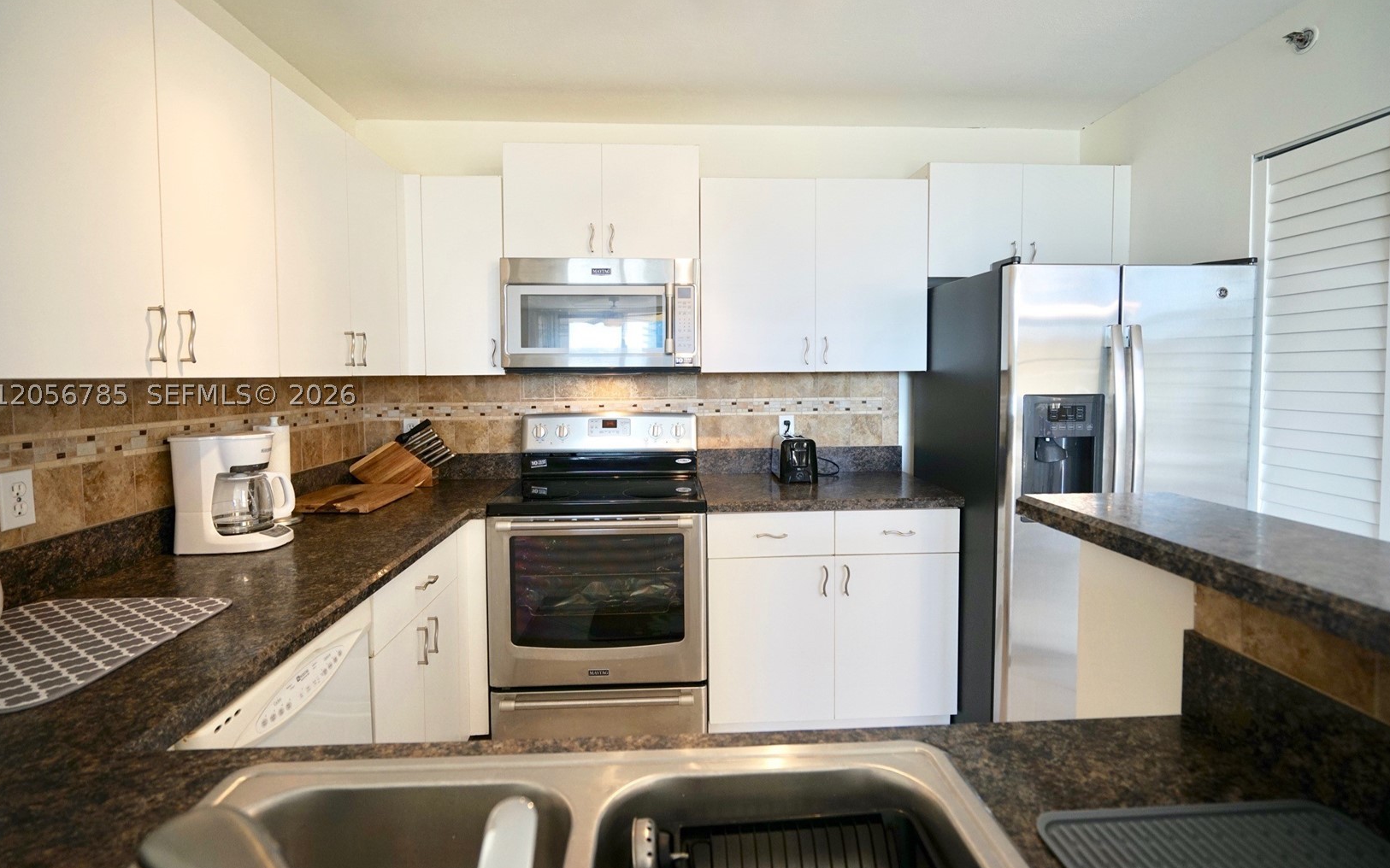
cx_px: 691
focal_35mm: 17
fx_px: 644
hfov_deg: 94.4
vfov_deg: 67.8
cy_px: 393
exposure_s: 1/160
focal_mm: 16
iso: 400
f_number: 4
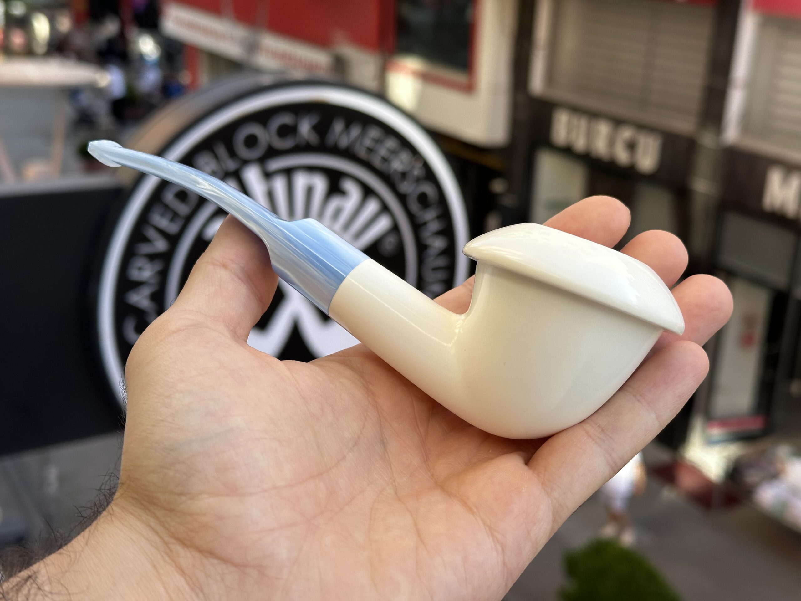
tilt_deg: -18.7
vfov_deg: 30.3
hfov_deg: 39.7
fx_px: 1111
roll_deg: -3.4
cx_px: 400
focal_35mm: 48
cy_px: 300
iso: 64
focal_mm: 6.86
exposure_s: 1/719
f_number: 1.78
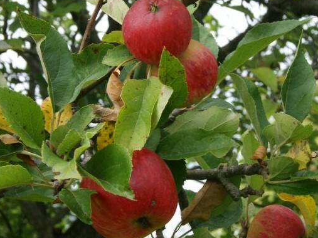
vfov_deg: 14.5
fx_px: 937
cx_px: 188
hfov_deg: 19.3
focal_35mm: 102
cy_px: 135
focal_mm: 35
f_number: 10
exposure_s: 1/100
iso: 400
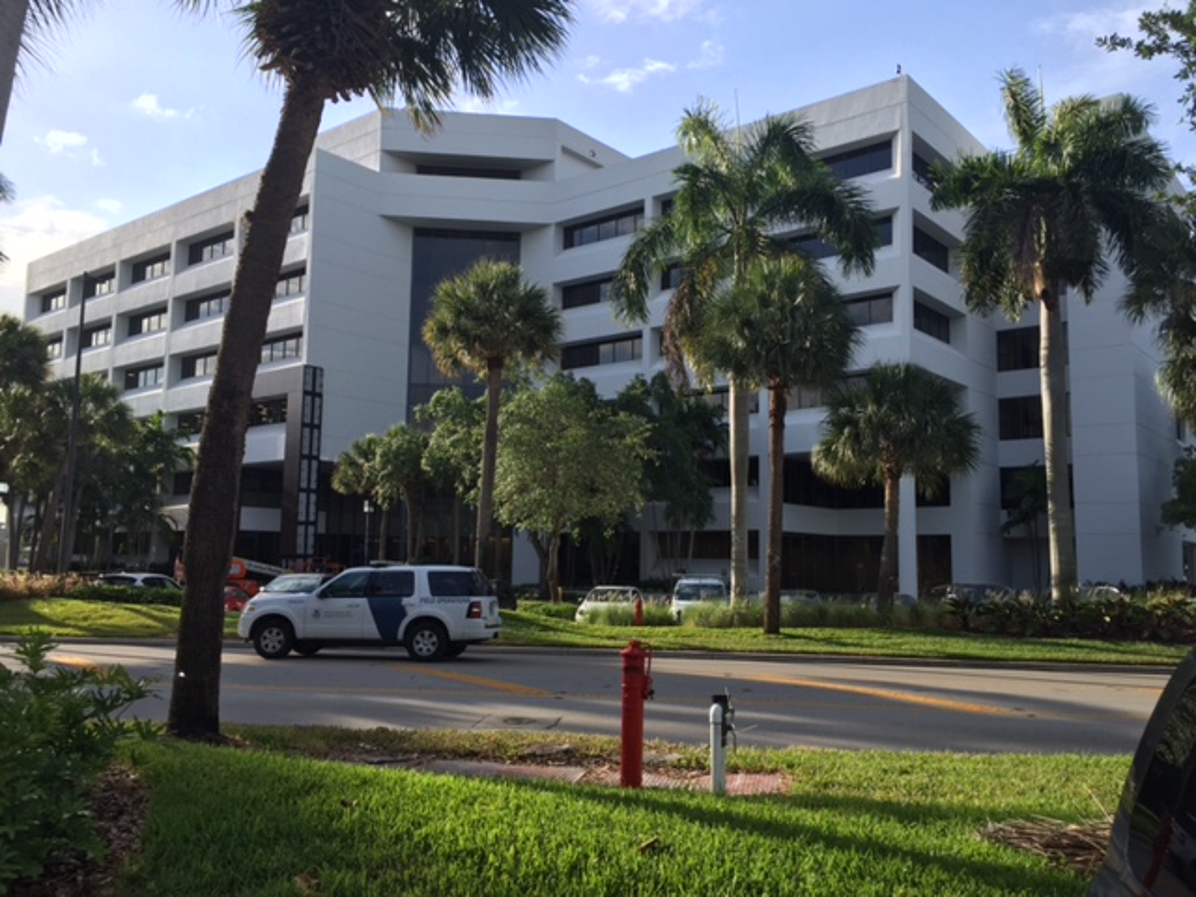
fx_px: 1002
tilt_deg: +6.3
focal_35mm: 29
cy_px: 448
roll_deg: -2.4
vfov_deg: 48.2
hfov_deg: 61.7
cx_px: 598
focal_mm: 4.15
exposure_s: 1/989
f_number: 2.2
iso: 32
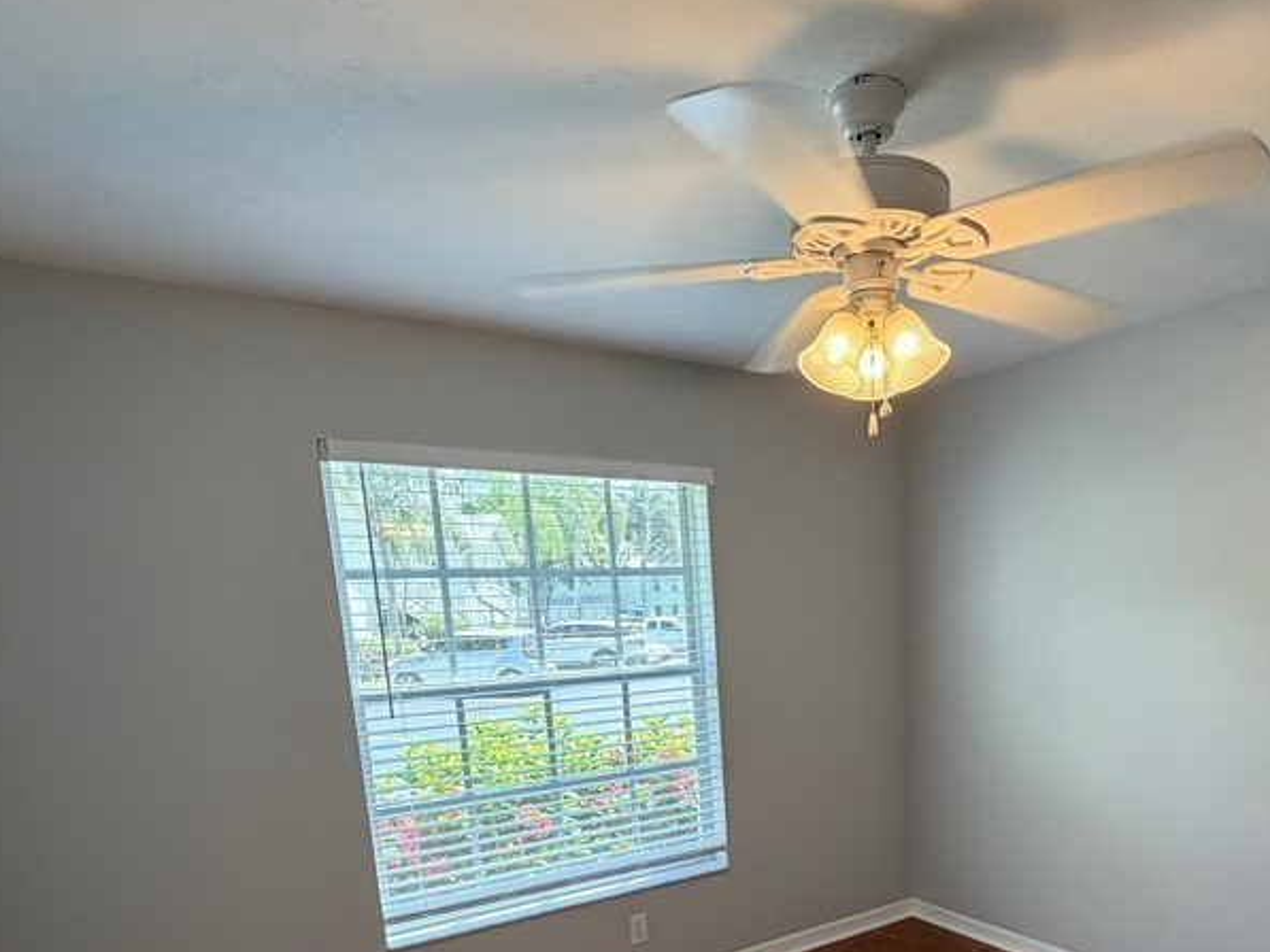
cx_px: 802
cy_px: 769
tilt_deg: -12.7
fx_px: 881
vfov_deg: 52.9
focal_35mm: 24
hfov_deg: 70.3
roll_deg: +1.9
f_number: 2.2
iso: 125
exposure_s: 1/120
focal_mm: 2.22
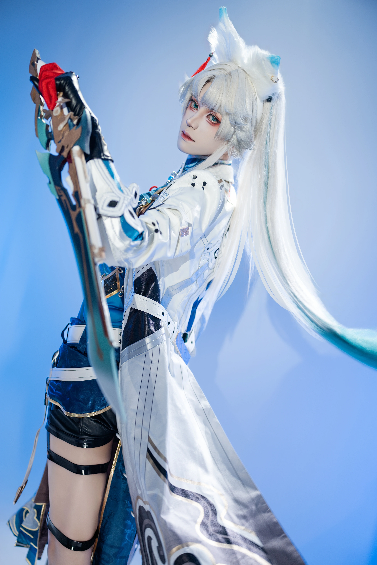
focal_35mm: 35
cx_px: 188
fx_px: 550
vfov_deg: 54.4
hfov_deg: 37.9
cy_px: 282
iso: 200
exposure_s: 1/200
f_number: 1.6
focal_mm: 35
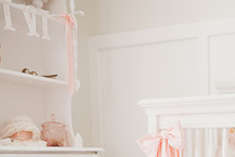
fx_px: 418
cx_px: 256
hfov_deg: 28.6
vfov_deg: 19.7
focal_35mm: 64
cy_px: 201
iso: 1000
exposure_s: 1/200
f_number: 2.8
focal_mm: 24
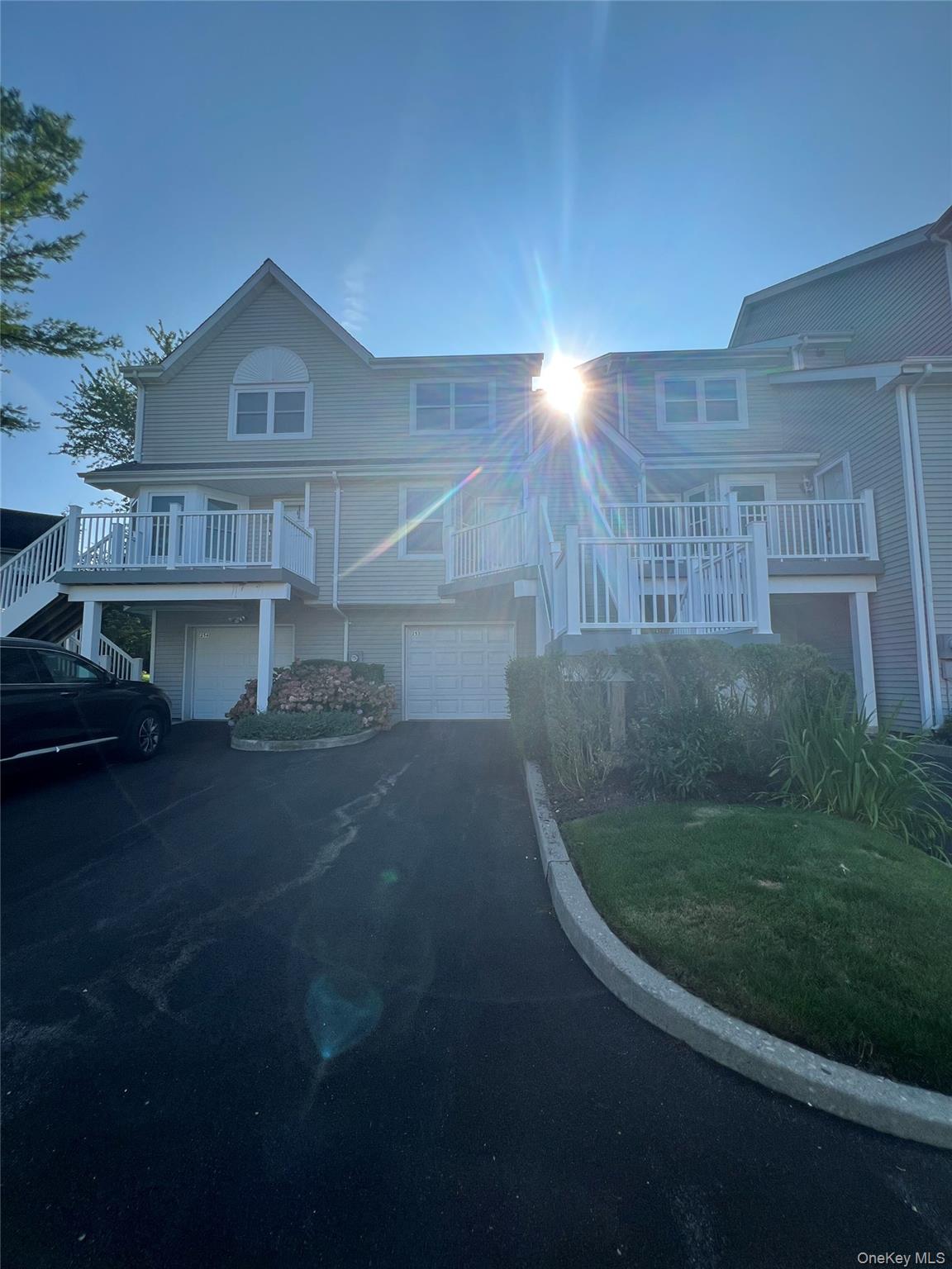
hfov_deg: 89.9
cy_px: 634
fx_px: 477
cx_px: 476
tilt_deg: +5.3
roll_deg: -0.1
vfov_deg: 106.2
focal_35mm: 13
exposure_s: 1/960
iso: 32
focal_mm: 1.57
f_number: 1.8
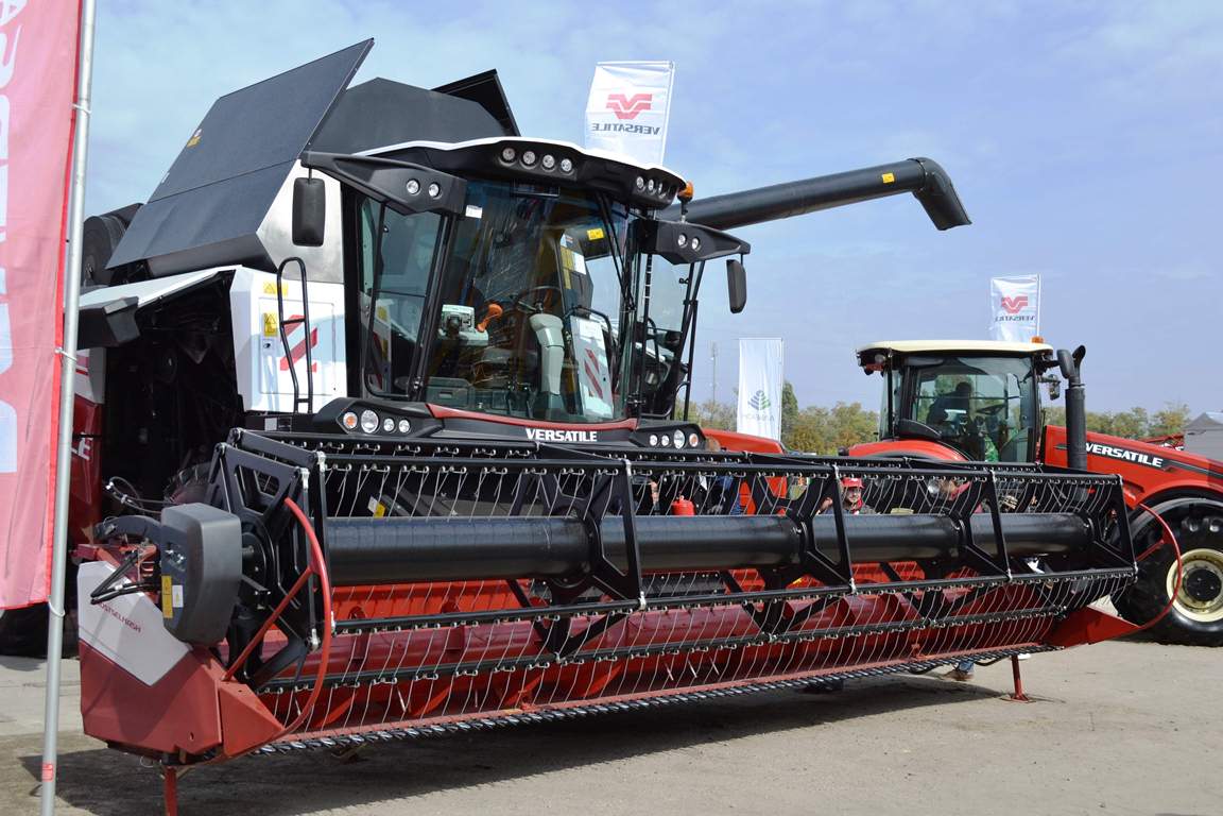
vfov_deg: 34.2
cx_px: 612
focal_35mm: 39
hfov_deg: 49.6
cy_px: 408
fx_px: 1325
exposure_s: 1/1600
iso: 400
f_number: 5.6
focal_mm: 26
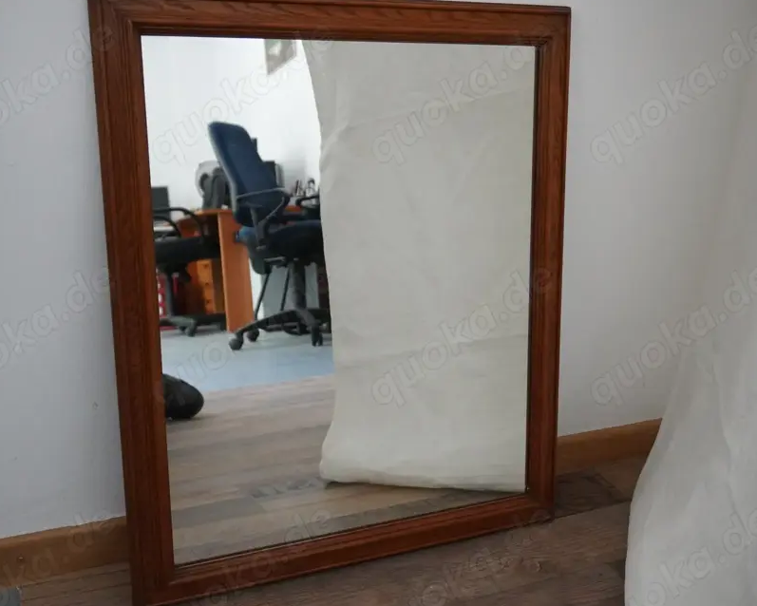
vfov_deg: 36.8
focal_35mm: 41
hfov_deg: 45.2
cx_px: 357
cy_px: 308
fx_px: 910
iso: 3200
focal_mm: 23
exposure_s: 1/160
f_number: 4
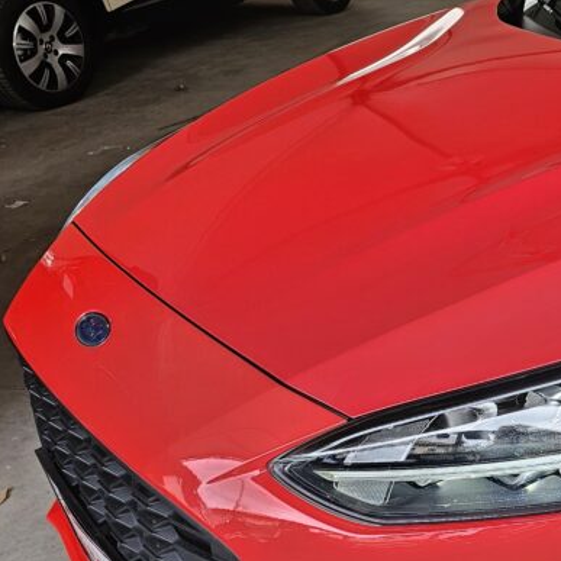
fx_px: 1155
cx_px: 765
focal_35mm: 63
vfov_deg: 27.3
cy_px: 233
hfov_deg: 23.5
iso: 32
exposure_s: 1/50
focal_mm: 6.3
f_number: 1.7
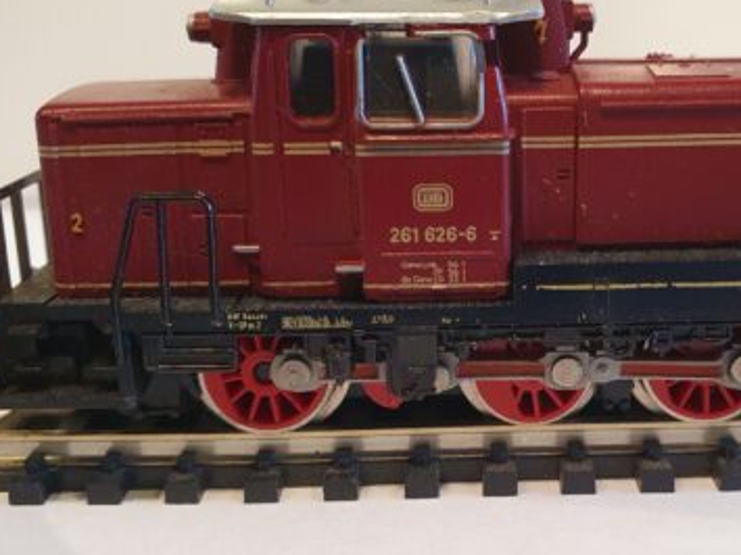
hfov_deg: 42.3
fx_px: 942
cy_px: 292
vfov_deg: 32.8
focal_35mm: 44
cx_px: 501
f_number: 2.4
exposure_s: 1/50
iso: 320
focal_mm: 4.32
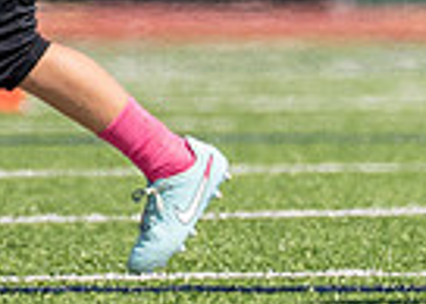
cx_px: -202
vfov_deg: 0.7
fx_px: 24161
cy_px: -27
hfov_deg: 1.0
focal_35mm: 1998
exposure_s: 1/4000
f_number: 2.8
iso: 200
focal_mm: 200
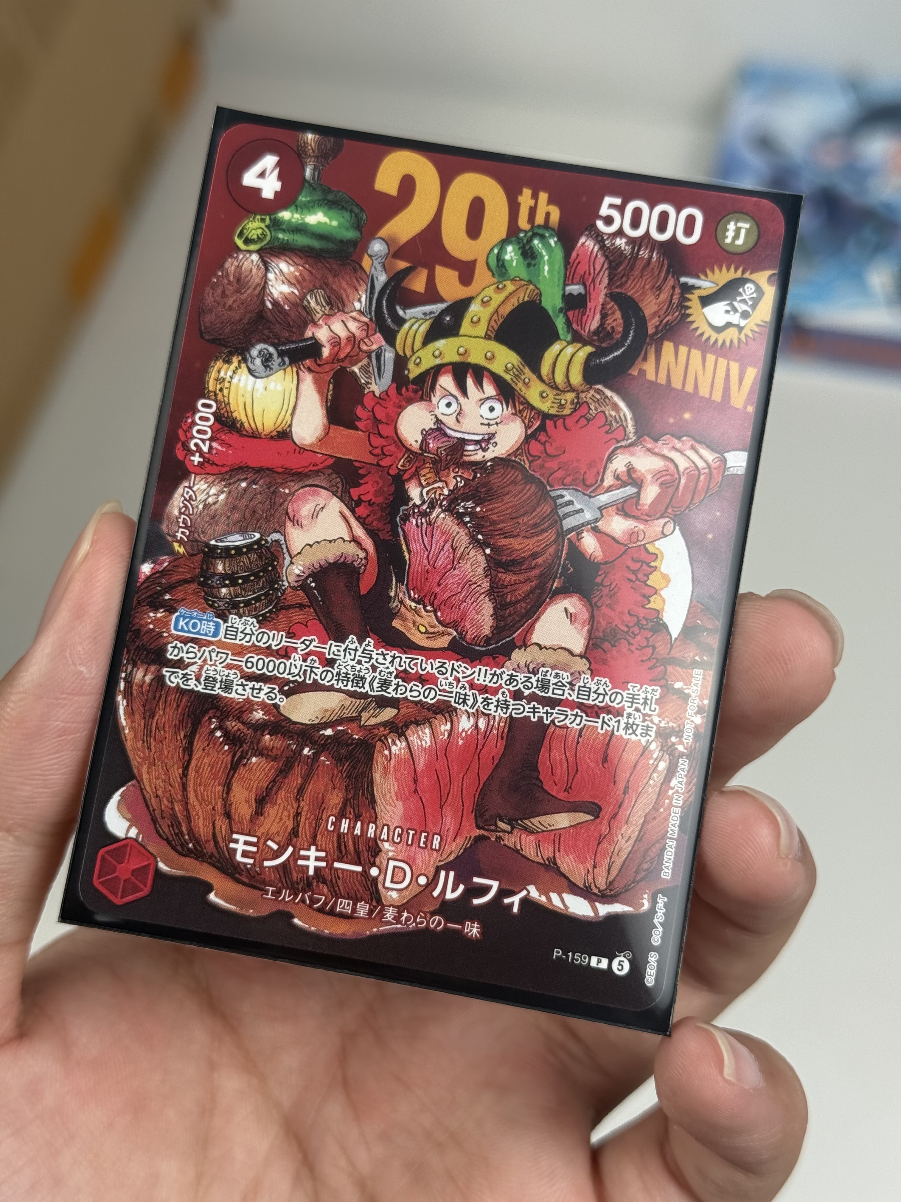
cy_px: 601
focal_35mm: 48
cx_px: 450
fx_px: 1666
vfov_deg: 39.7
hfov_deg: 30.3
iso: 80
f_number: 1.78
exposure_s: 1/1085
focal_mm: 6.76
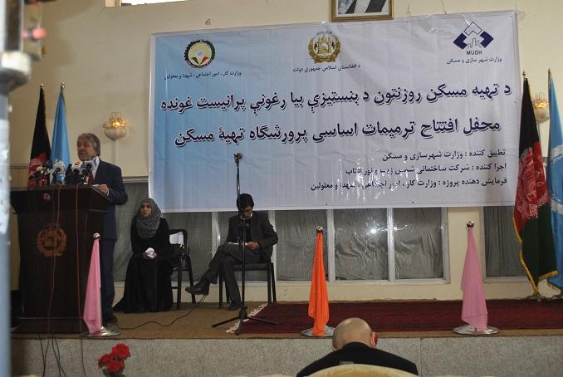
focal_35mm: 39
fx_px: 611
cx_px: 282
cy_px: 188
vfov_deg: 34.3
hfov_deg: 49.5
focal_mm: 26
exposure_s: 1/60
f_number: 4.2
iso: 200
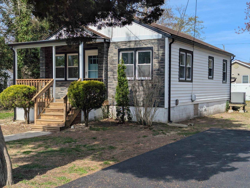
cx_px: 125
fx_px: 347
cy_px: 94
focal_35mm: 48
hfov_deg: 39.7
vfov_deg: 30.3
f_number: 1.85
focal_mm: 6.81
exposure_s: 1/2924
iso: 46
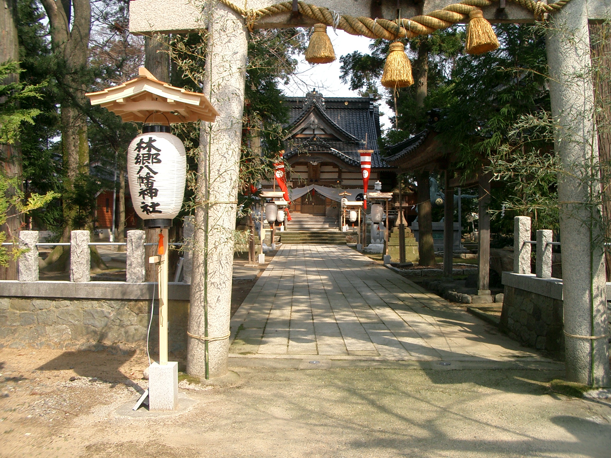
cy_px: 229
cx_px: 306
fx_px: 618
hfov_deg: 52.6
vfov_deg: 40.7
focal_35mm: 35
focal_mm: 5.8
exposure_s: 1/250
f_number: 4.3
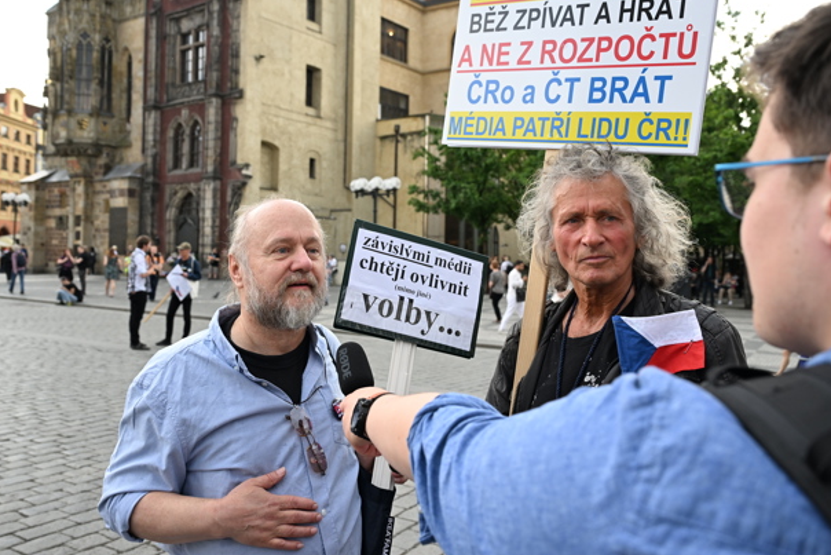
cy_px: 242
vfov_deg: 40.4
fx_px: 752
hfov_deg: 57.8
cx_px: 385
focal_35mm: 33
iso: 1000
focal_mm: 28.5
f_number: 5
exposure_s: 1/800
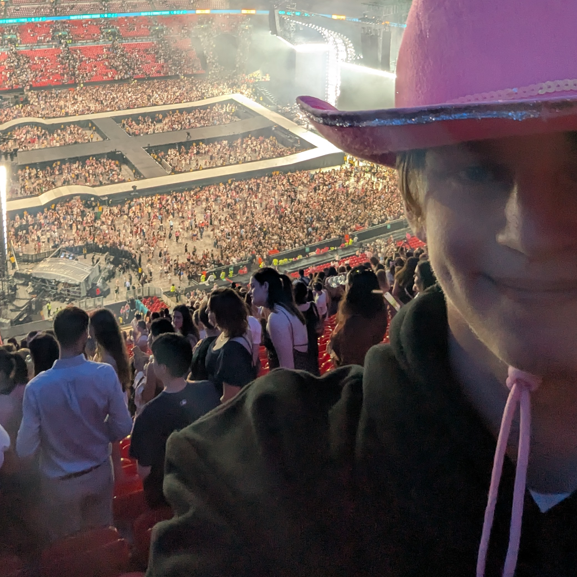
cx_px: 189
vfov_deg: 41.6
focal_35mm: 36
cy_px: 37
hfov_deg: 45.3
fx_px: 679
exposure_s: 1/33.3
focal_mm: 2.74
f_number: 2.2
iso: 124
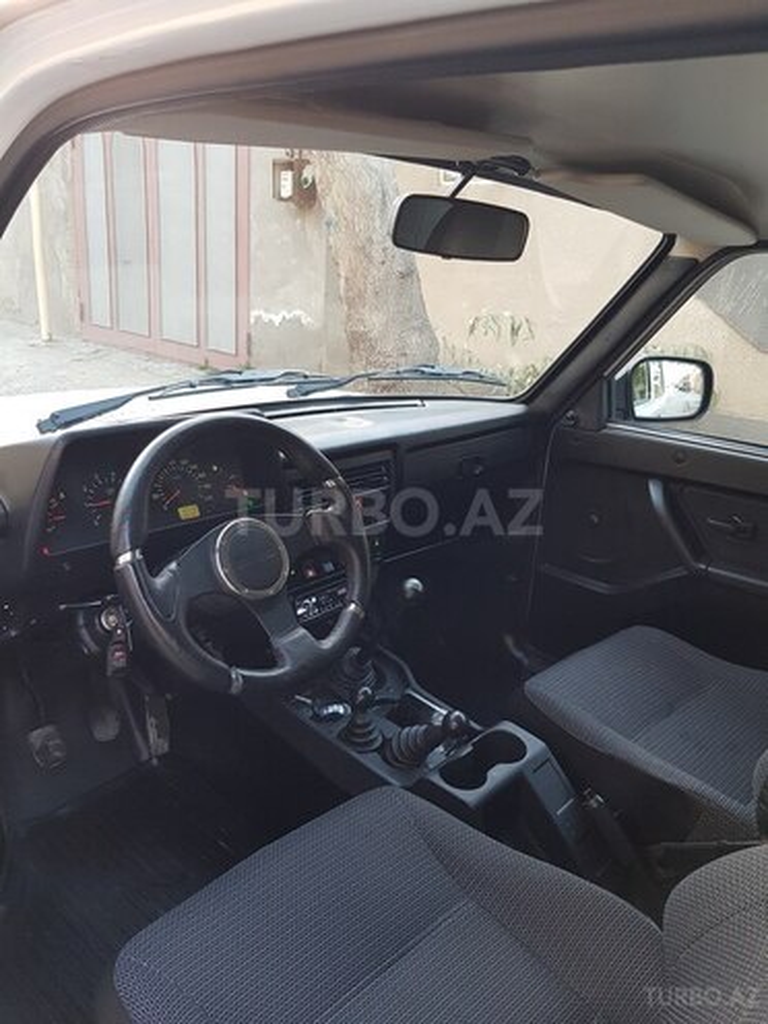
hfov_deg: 53.1
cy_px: 512
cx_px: 384
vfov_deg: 67.3
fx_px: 769
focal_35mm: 26
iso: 160
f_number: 1.7
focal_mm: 4.2
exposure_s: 1/50
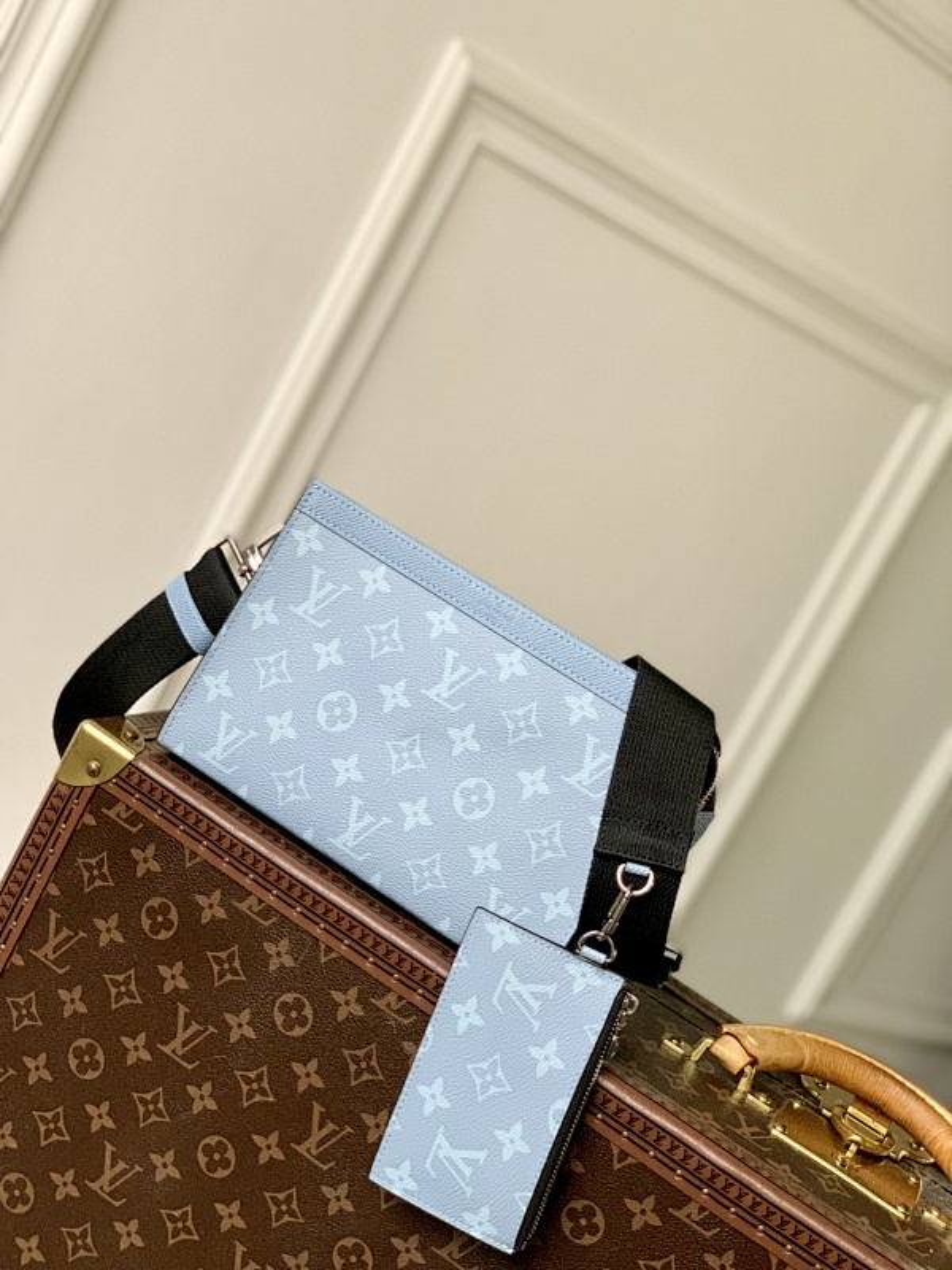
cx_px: 476
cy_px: 635
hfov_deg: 28.0
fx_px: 1907
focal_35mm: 52
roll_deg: -28.3
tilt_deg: -9.6
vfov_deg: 36.8
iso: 160
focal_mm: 6
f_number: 2.4
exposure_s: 1/60
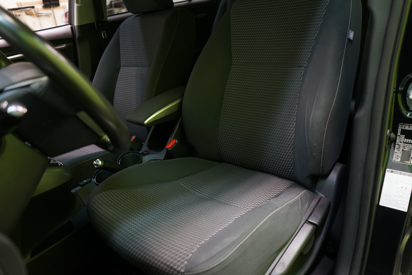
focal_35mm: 28
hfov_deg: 65.5
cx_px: 206
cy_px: 138
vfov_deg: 46.4
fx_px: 320
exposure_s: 1/30
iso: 800
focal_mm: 28
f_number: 3.5
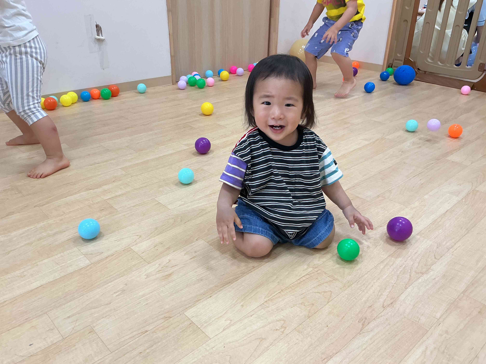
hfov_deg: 61.7
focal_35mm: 29
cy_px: 182
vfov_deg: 48.2
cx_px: 243
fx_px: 407
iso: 50
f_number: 1.8
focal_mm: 3
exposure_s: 1/120
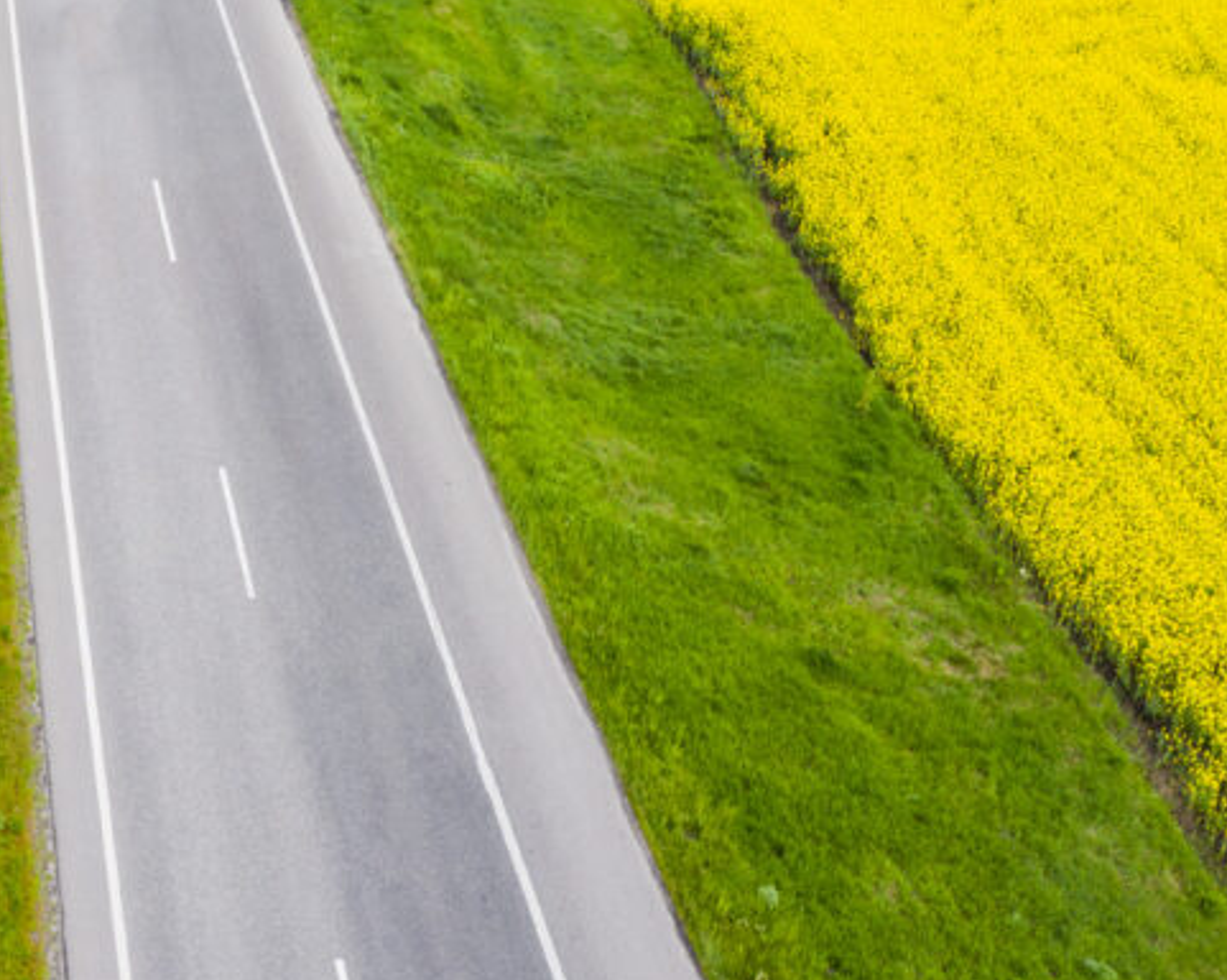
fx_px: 2032
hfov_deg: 31.4
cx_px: 36
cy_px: 292
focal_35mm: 56
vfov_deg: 26.9
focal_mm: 10.26
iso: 200
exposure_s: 1/400
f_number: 5.6
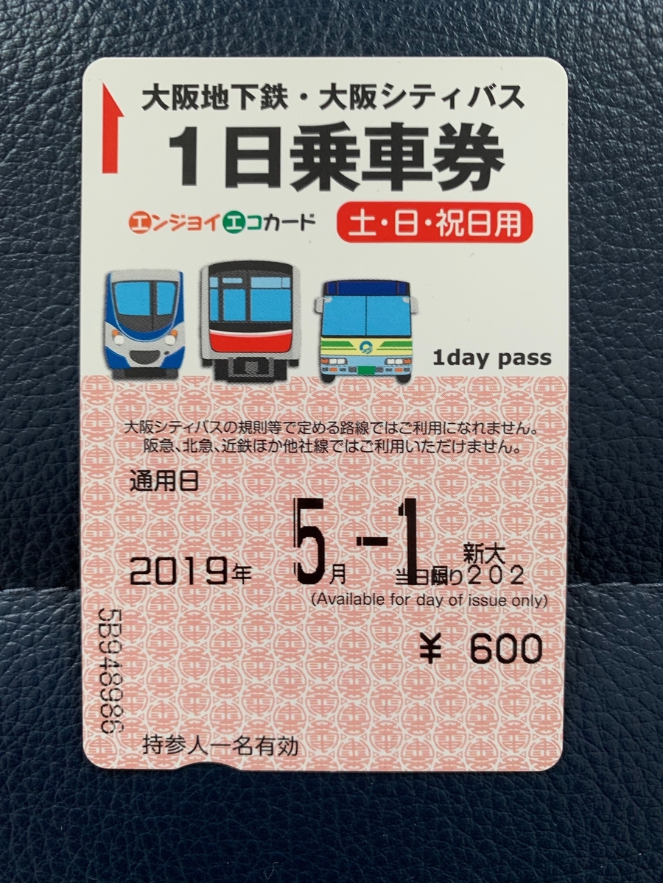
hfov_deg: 53.1
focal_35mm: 26
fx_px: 664
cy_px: 442
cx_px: 332
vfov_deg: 67.3
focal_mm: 4.25
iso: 100
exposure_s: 1/65
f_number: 1.8
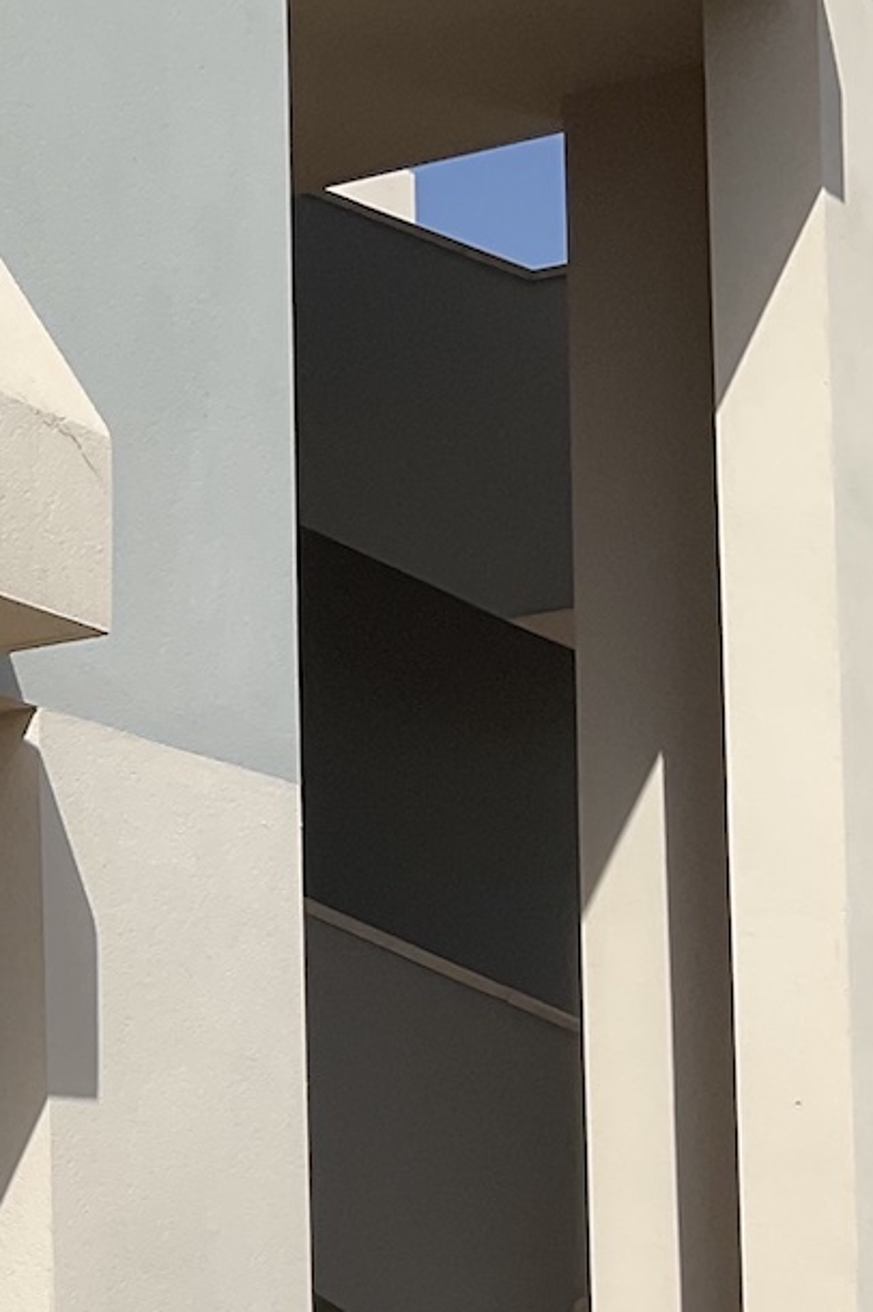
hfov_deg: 13.6
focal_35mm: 95
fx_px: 3459
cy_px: 1131
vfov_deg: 21.1
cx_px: -381
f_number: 1.8
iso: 16
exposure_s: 1/3322
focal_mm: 3
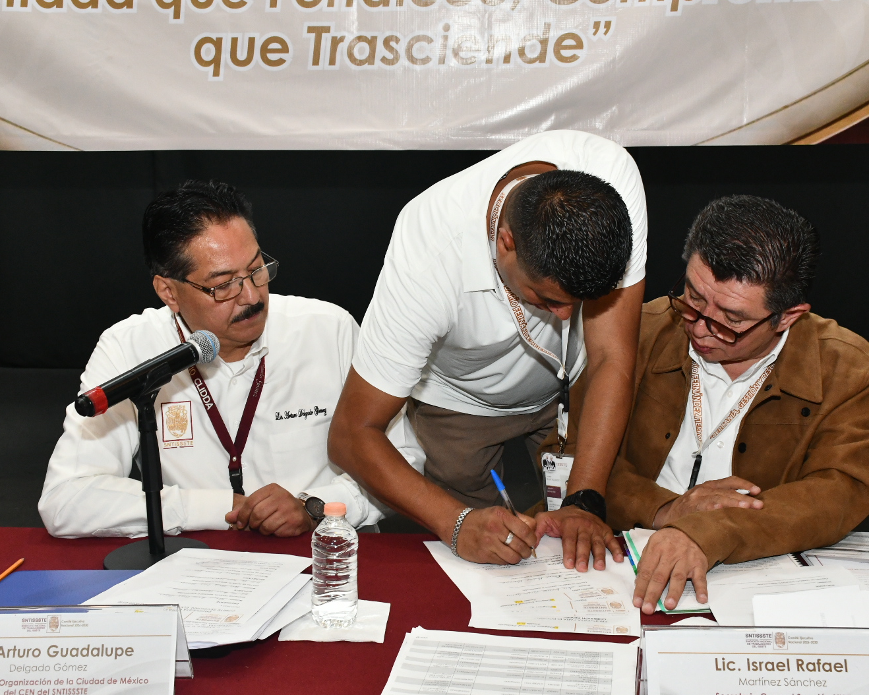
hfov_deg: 41.2
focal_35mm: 45
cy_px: 354
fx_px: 1157
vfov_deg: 33.4
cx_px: 435
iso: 2200
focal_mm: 26
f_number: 10
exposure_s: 1/50
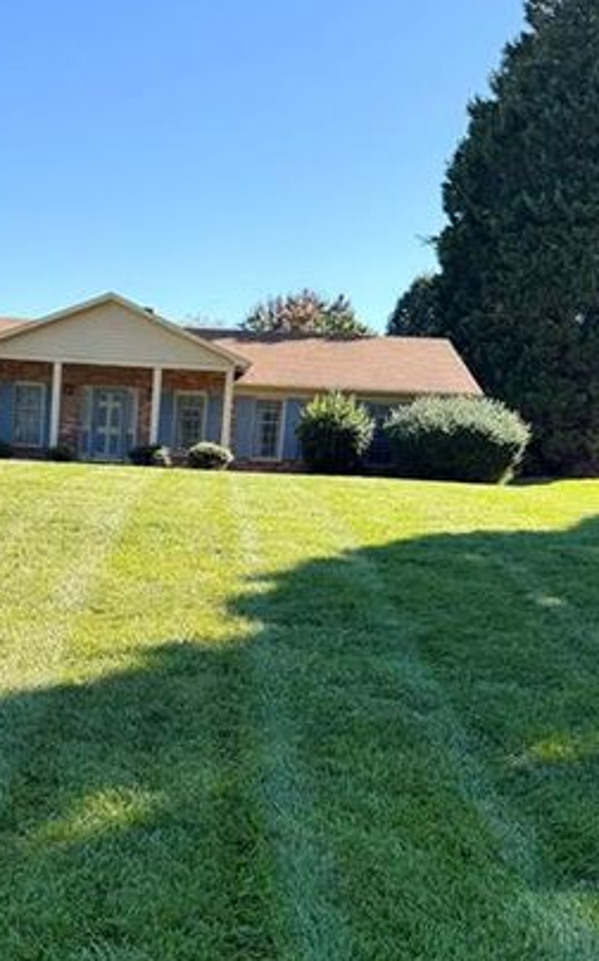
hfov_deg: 29.7
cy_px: 586
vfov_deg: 46.9
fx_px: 1099
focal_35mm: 42
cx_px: 109
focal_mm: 6.76
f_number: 1.78
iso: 80
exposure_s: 1/2252
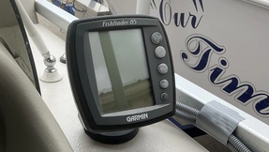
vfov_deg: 27.1
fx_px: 314
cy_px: 90
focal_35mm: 44
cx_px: 130
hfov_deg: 46.4
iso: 25
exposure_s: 1/1675
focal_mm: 3
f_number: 1.8
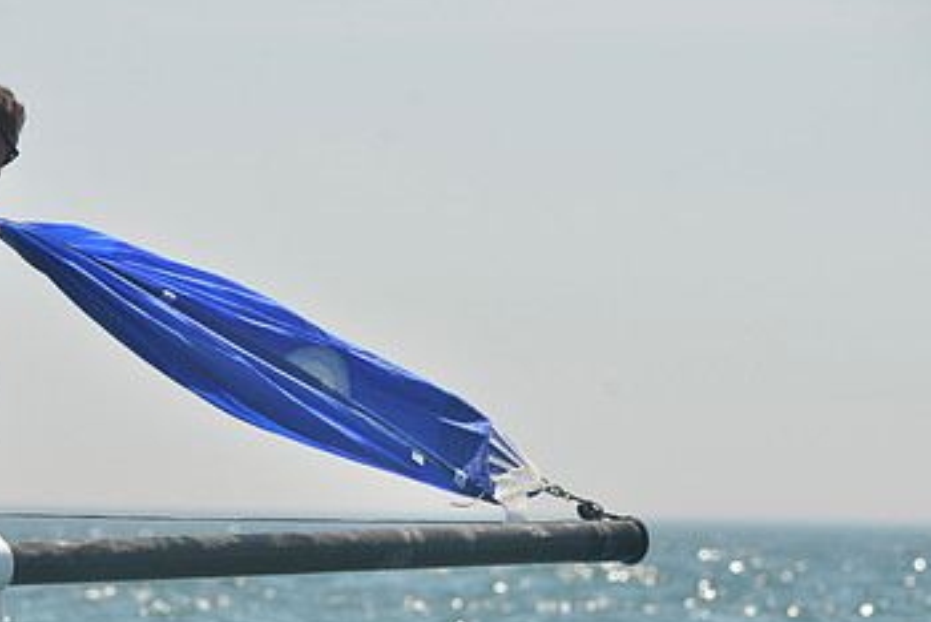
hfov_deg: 6.2
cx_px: 282
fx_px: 8567
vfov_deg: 4.2
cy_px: 451
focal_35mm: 331
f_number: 6.3
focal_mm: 200
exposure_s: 1/1000
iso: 280
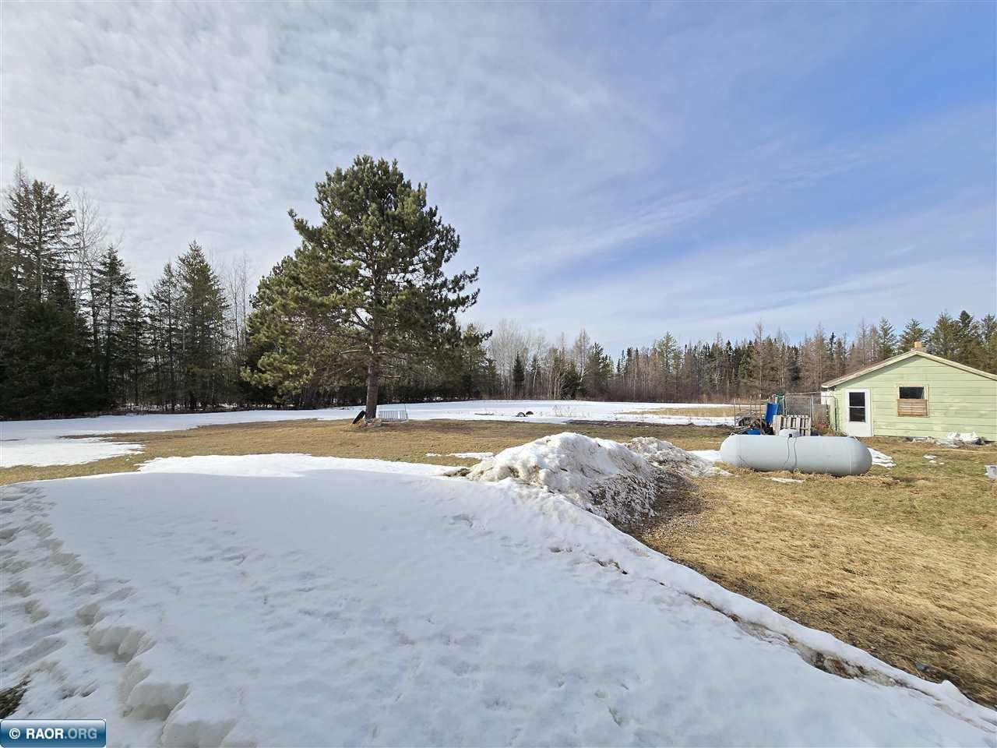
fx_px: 374
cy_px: 374
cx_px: 498
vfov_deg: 89.9
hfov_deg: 106.2
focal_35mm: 13
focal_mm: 2.2
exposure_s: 1/2005
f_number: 2.2
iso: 50
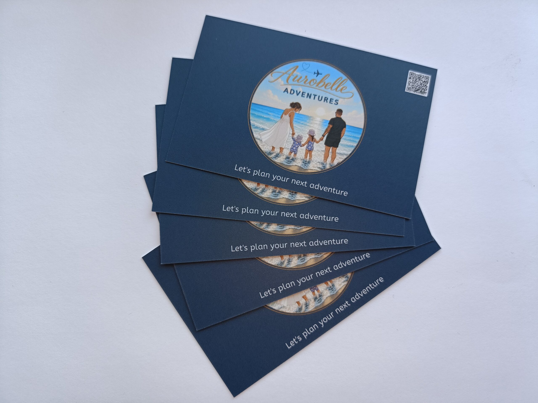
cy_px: 202
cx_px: 269
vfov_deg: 54.9
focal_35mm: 25
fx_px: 389
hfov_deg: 69.4
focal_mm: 4.7
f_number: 1.7
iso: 160
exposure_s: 1/99.9
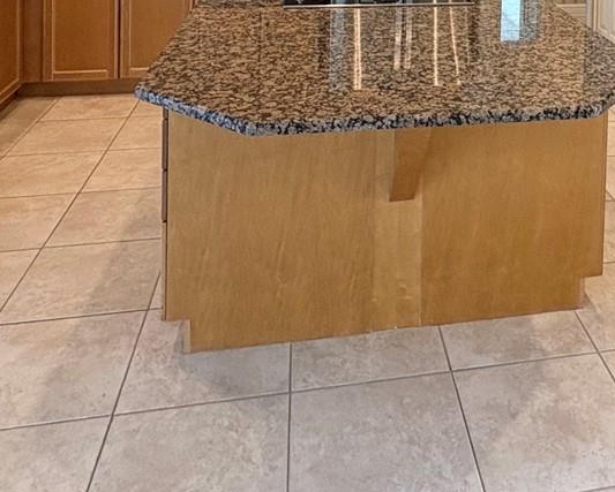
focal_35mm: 41
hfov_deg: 43.2
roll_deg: -1.2
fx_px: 747
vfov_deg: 30.2
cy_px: -121
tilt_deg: -1.5
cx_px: 471
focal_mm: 2.22
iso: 250
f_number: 2.2
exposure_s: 1/60
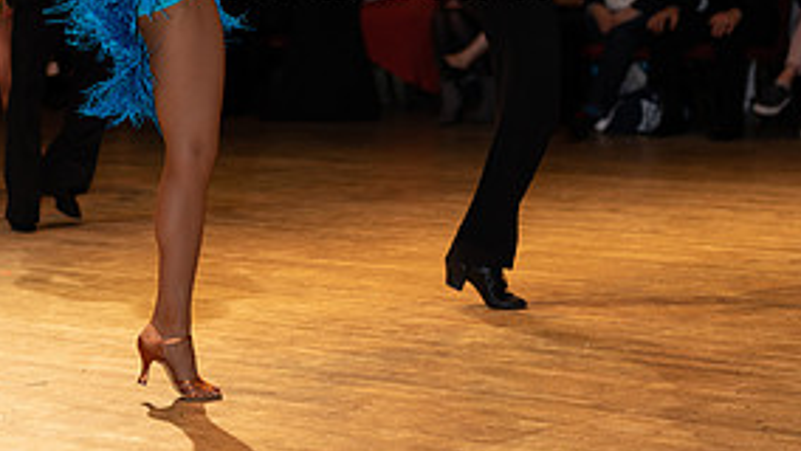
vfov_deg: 10.3
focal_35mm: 116
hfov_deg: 18.5
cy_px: -79
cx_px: 389
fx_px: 2465
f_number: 2.8
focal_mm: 70
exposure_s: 1/160
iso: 200
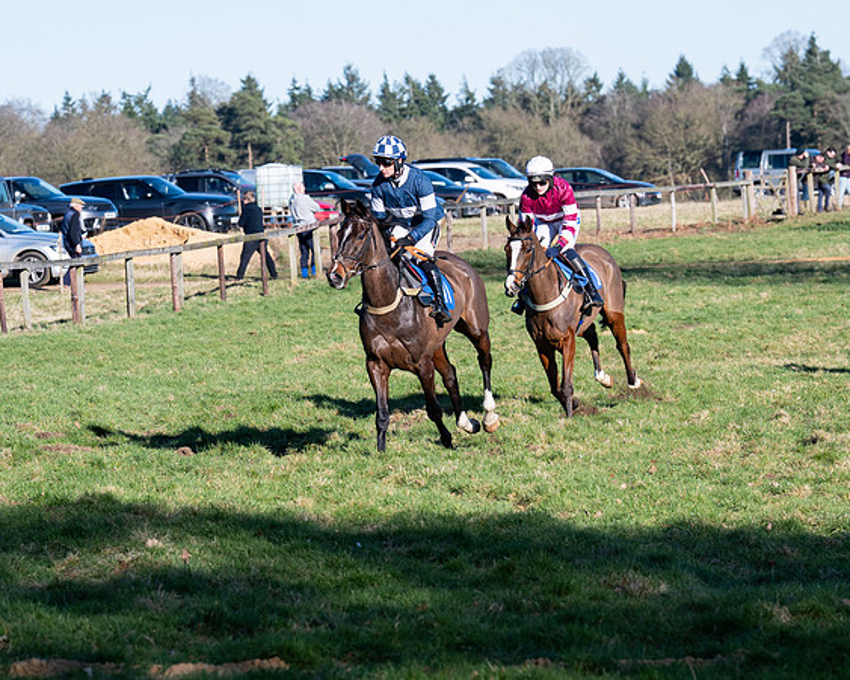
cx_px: 416
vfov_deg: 6.7
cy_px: 339
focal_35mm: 232
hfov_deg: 8.3
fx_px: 5829
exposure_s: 1/1600
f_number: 5
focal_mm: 135
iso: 200
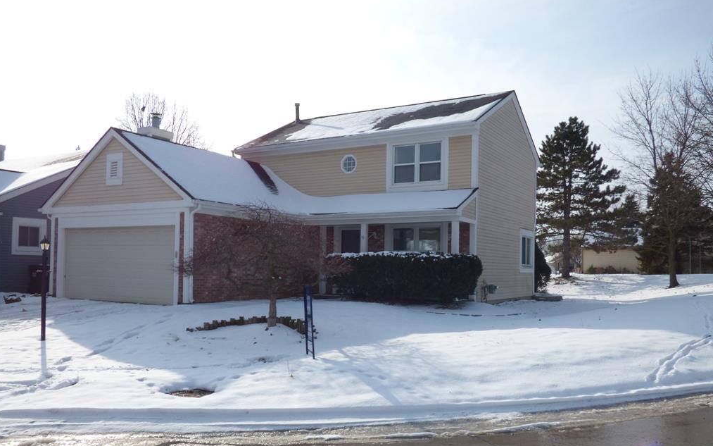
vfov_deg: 41.7
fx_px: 583
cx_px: 357
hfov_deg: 62.9
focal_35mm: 30
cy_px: 263
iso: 100
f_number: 3.5
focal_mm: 5.04
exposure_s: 1/1600
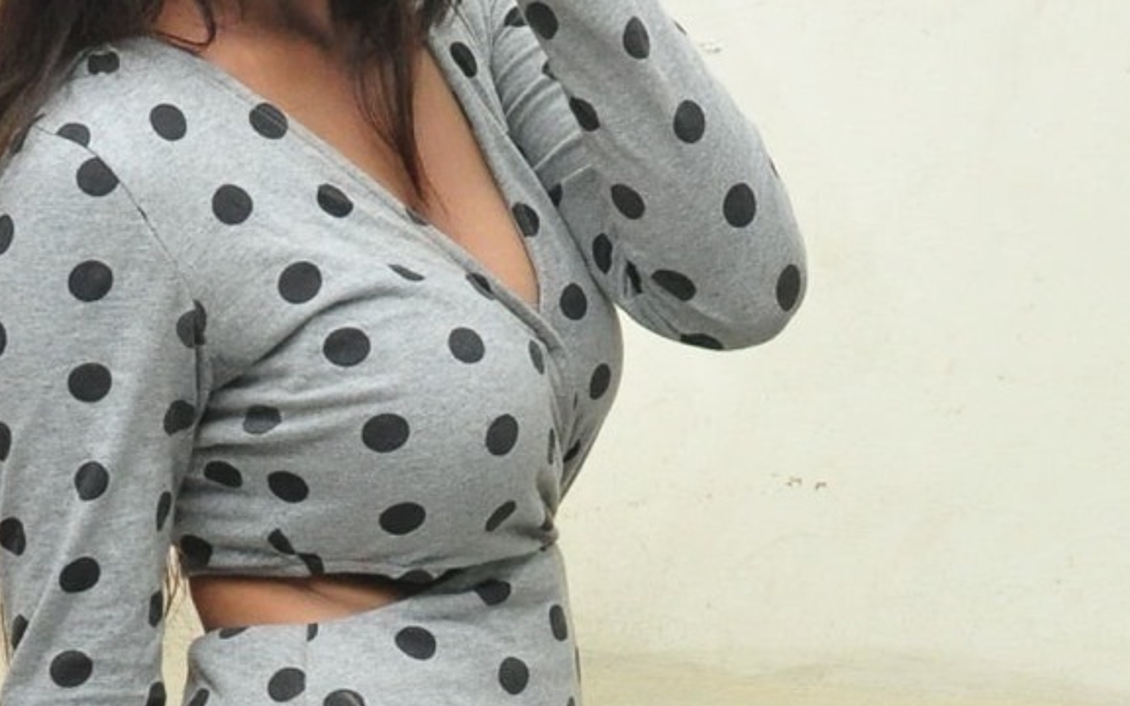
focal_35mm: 115
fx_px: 3542
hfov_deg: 18.1
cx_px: 414
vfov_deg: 11.0
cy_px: 1050
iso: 1600
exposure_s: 1/125
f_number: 6.3
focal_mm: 24
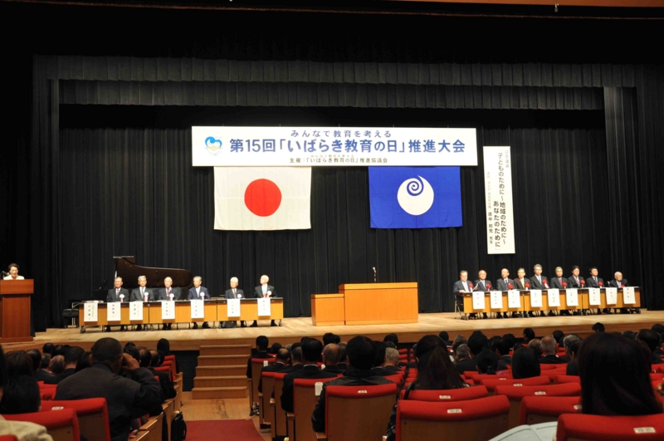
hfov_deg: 49.6
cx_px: 332
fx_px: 718
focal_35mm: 39
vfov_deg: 34.1
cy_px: 220
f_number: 5
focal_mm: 26
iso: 400
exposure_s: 1/25
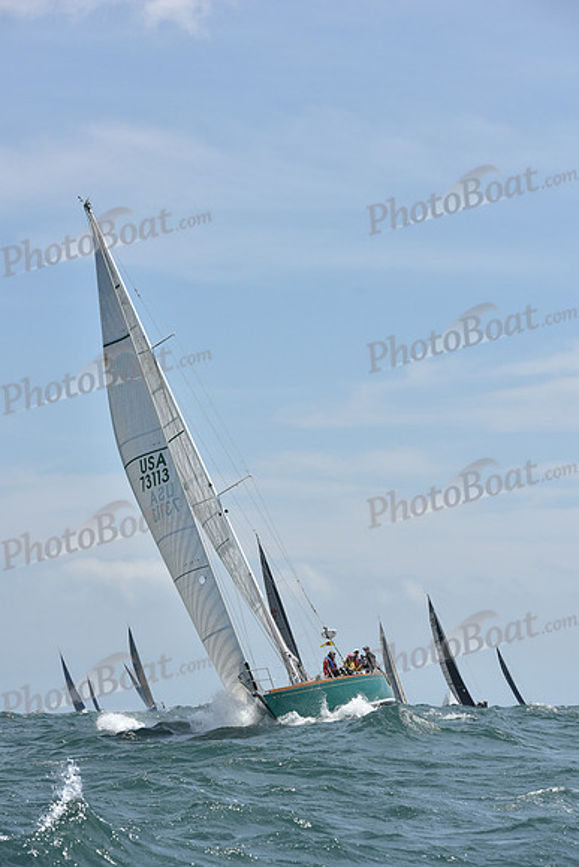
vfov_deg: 17.1
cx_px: 290
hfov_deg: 11.4
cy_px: 434
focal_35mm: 120
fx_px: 2893
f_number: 8
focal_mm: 120
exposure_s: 1/1250
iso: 250
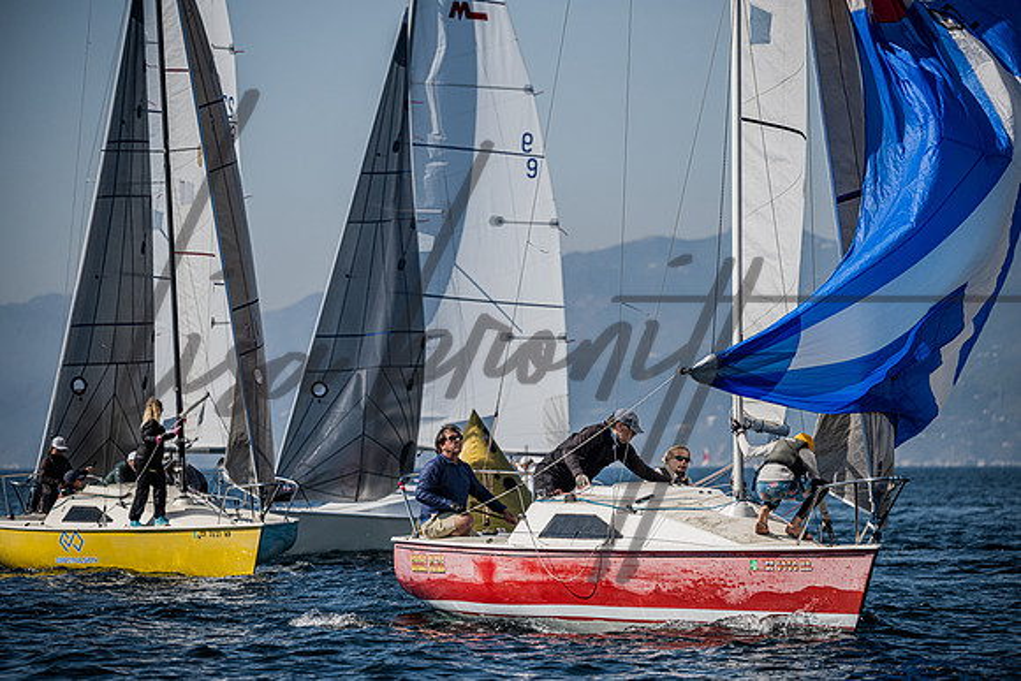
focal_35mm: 218
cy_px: 340
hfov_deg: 9.4
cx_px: 522
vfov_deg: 6.3
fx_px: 6196
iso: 400
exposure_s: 1/5000
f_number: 5
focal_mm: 210
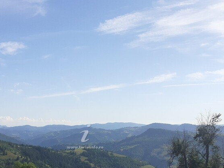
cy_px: 140
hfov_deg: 38.0
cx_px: 90
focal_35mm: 50
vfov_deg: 28.3
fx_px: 324
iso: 40
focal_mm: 3.6
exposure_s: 1/2092
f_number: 1.9
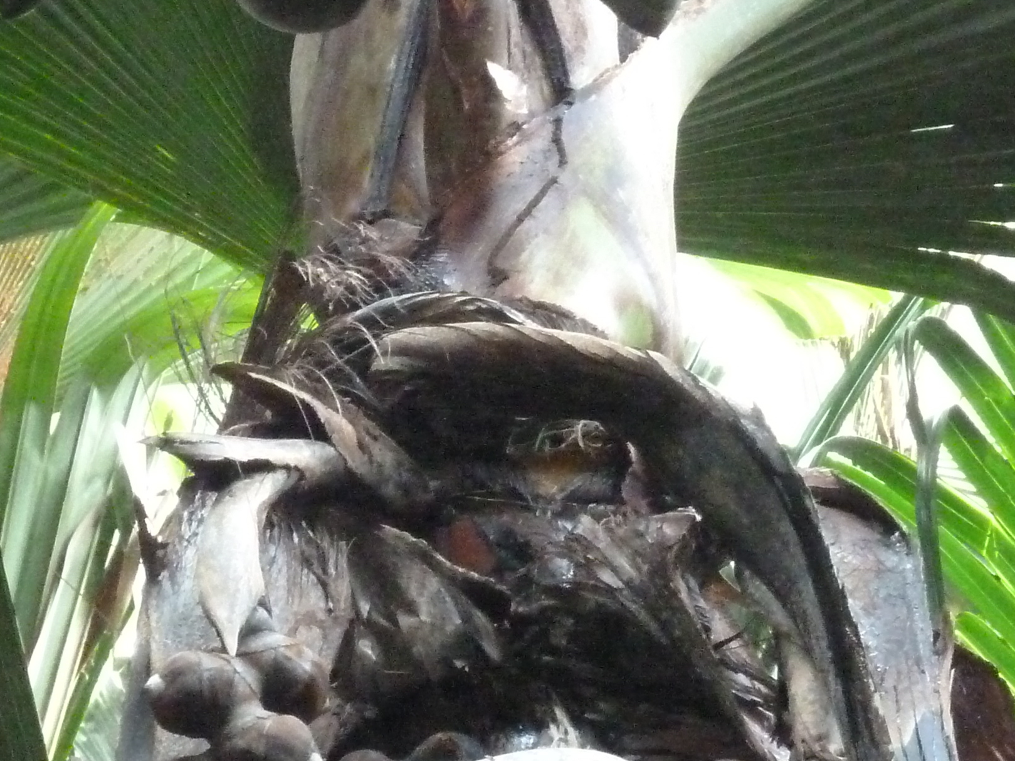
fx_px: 7535
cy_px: 475
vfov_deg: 5.8
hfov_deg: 7.7
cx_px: 337
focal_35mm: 257
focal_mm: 17
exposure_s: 1/40
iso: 1000
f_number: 4.3
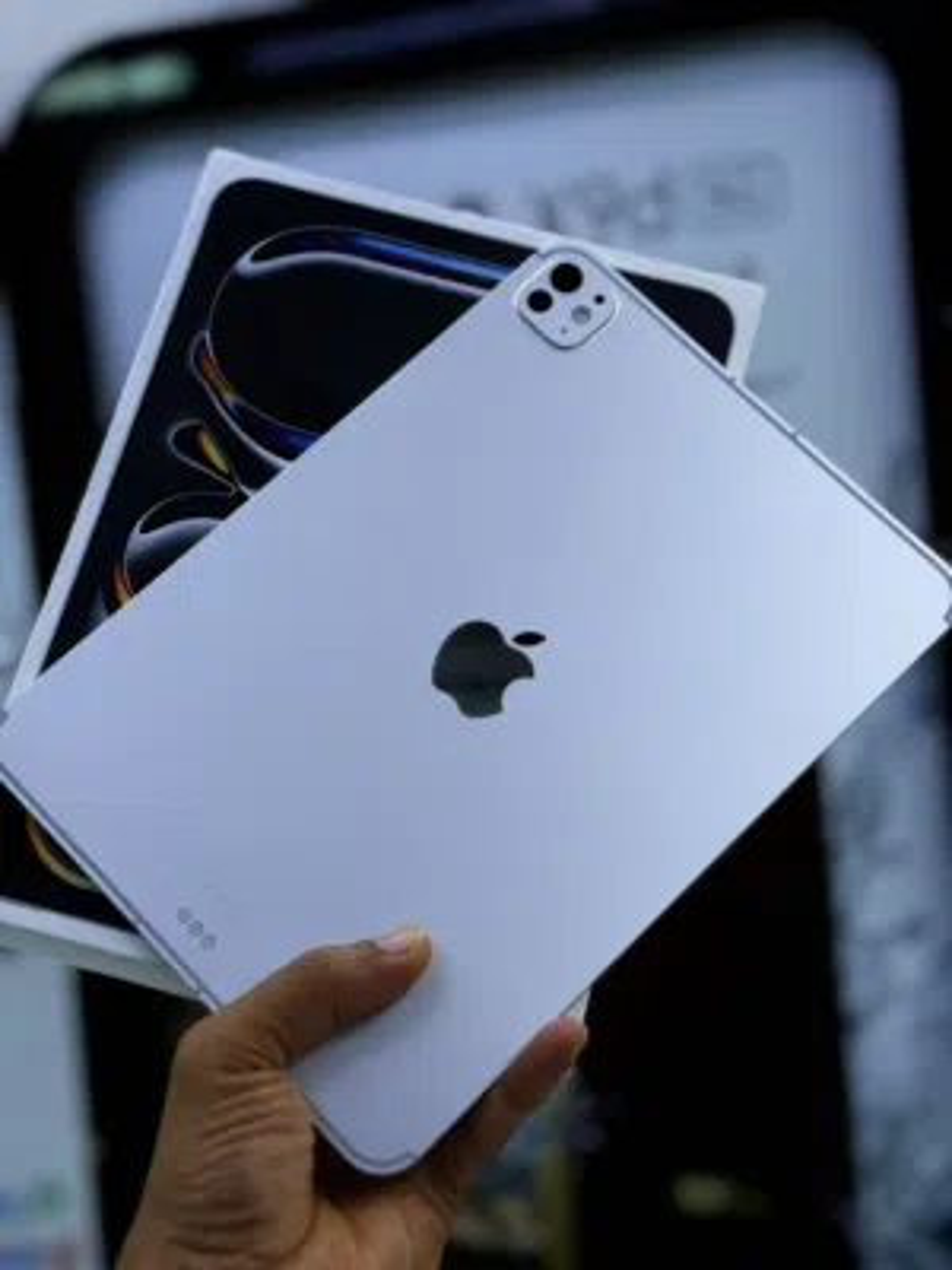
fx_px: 1760
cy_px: 635
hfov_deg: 30.3
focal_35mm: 48
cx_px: 476
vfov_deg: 39.7
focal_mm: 6.76
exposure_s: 1/631
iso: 80
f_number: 1.78
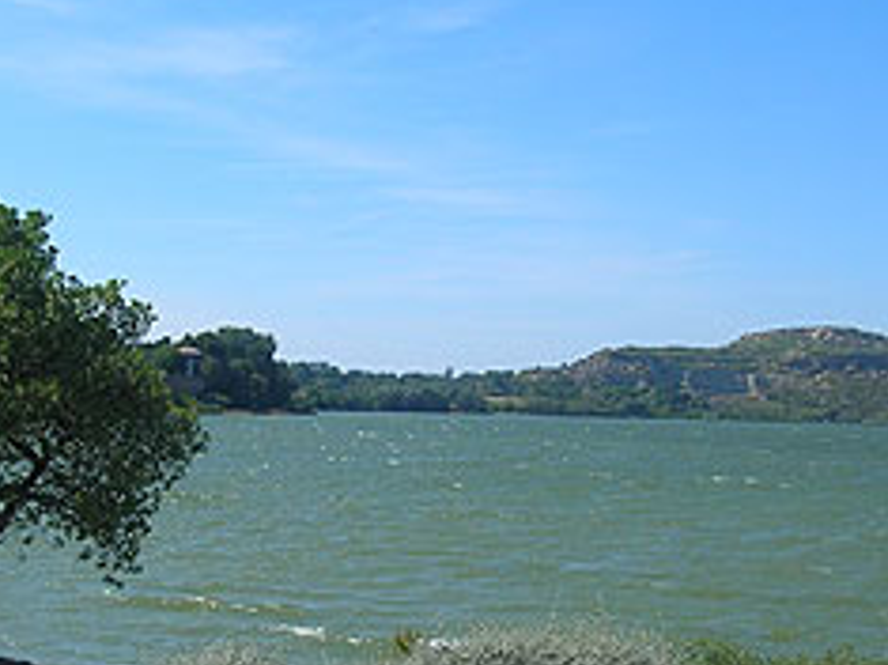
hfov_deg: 28.1
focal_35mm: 69
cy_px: 402
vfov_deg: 21.3
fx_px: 1769
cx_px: 351
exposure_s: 1/440
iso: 50
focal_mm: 6
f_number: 4.9
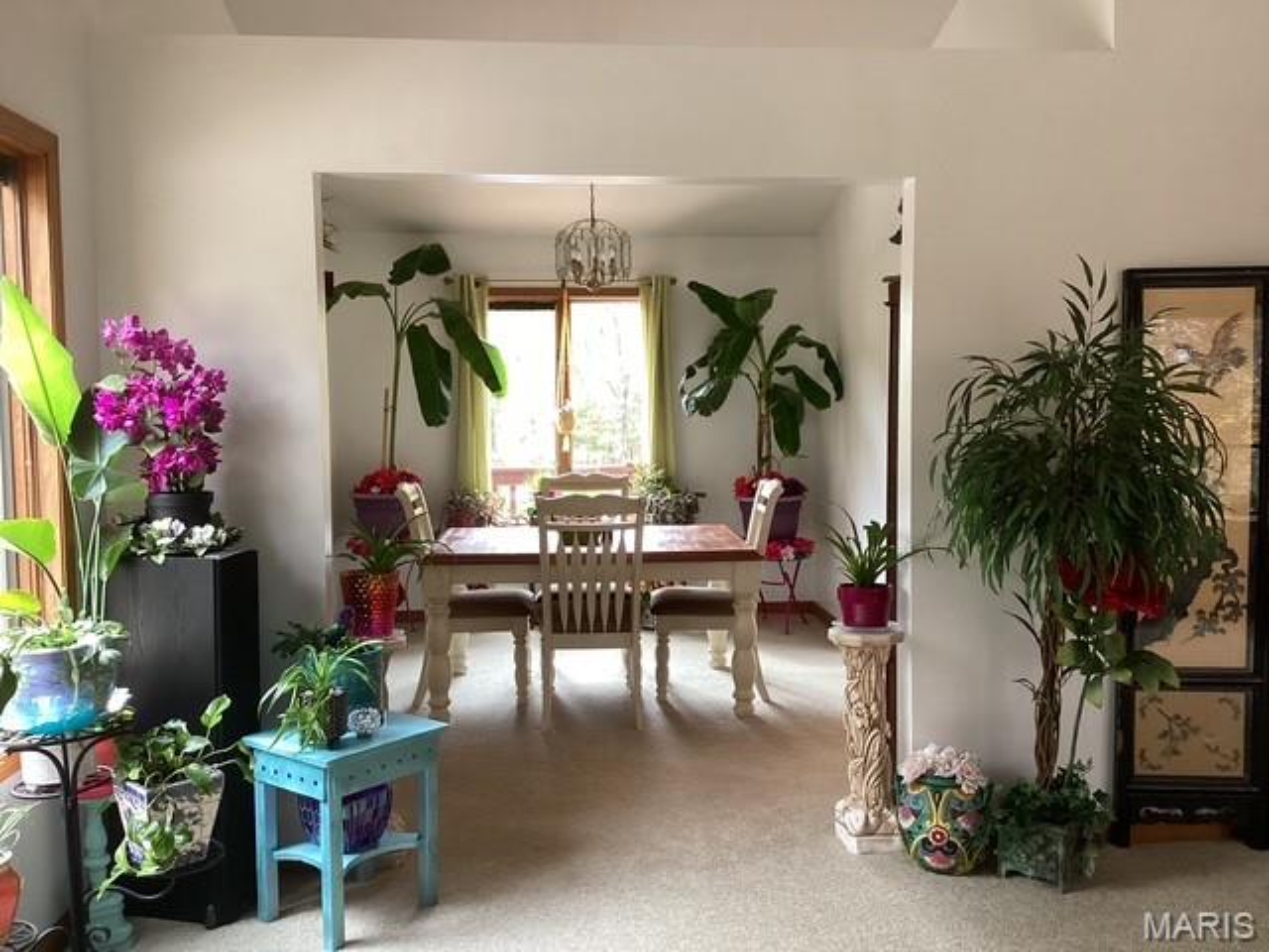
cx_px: 634
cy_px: 476
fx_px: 1136
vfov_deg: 45.4
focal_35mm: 31
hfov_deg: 58.4
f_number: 2.4
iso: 200
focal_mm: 3.3
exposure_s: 1/60
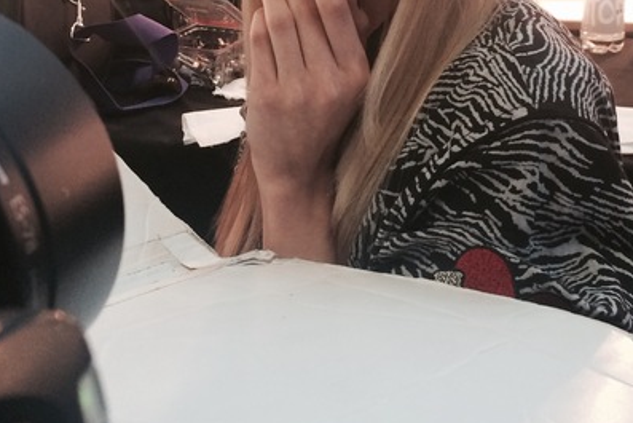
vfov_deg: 19.9
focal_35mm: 67
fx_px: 1178
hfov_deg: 30.0
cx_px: 365
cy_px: 39
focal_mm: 4.12
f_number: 2.2
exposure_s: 1/30
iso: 50
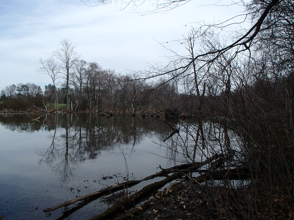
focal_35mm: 28
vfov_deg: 49.7
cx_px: 147
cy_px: 110
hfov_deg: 63.4
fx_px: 238
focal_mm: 5
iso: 100
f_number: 11
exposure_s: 1/100
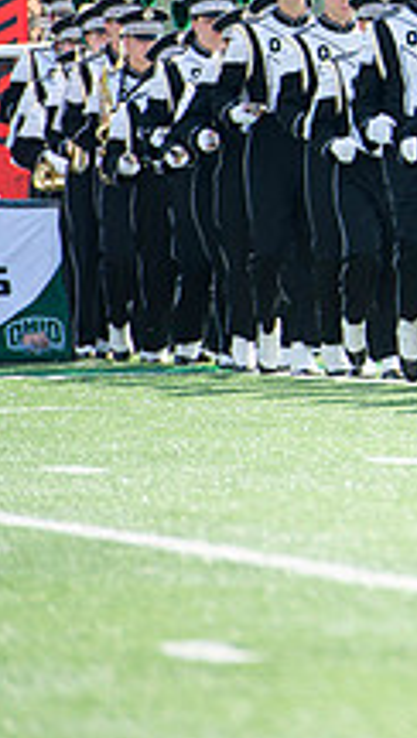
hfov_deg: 2.2
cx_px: 899
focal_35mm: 562
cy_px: 85
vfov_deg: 3.8
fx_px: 11013
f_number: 4.5
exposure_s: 1/1000
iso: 200
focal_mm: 200
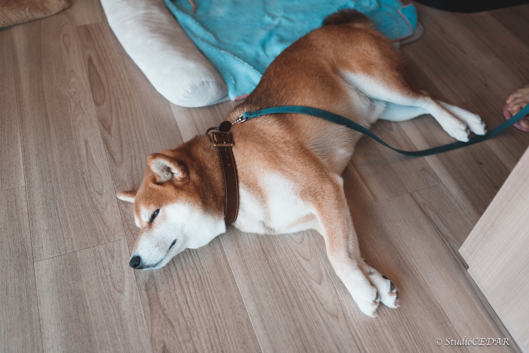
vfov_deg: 37.9
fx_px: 514
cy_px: 176
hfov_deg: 54.4
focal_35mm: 35
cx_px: 264
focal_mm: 35
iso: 100
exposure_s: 1/250
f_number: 2
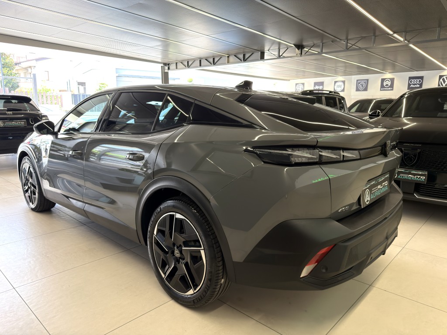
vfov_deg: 56.8
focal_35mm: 24
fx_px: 310
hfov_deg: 71.6
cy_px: 168
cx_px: 224
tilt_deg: -11.0
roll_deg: +0.0
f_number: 1.78
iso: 160
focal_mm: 6.76
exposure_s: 1/118
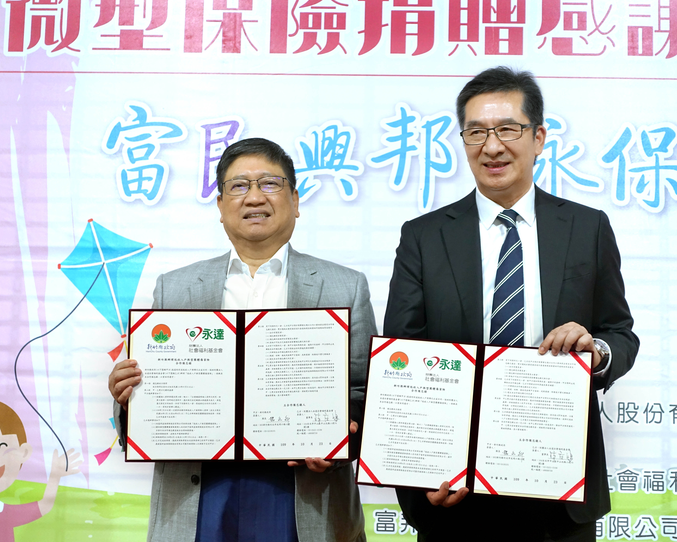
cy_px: 271
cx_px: 373
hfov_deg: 27.9
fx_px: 1363
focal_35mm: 68
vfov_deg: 22.5
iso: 500
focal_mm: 22.18
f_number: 2.8
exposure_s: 1/80
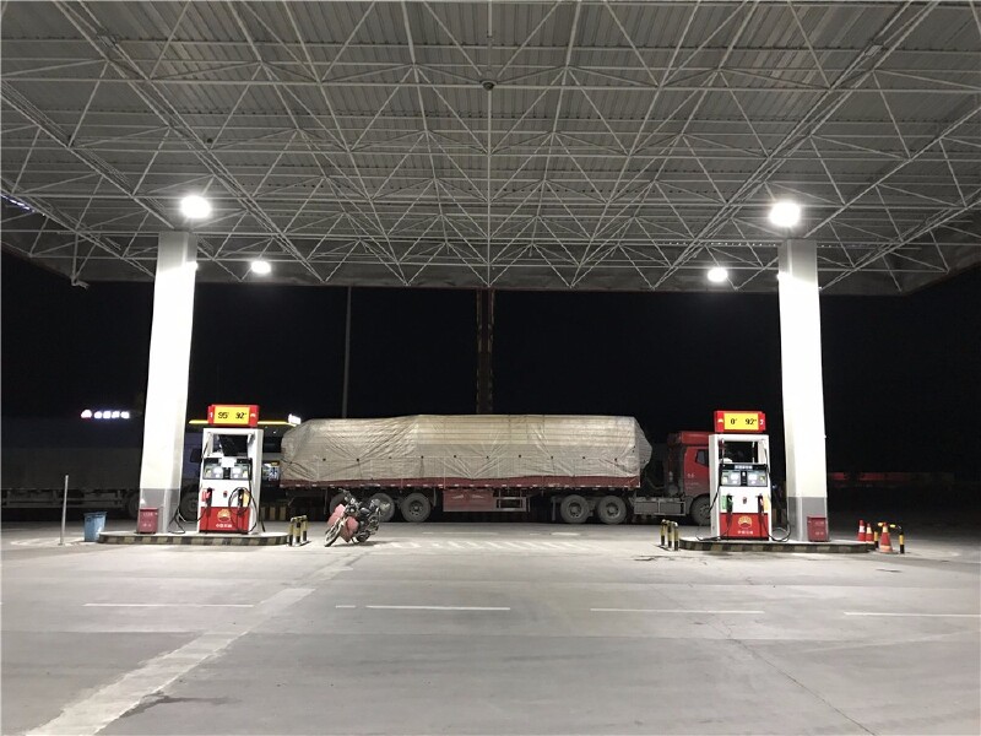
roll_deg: -1.4
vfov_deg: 49.7
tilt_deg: +8.1
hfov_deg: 63.4
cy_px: 368
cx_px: 490
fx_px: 794
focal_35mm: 28
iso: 100
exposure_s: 1/5
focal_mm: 3.99
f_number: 1.8
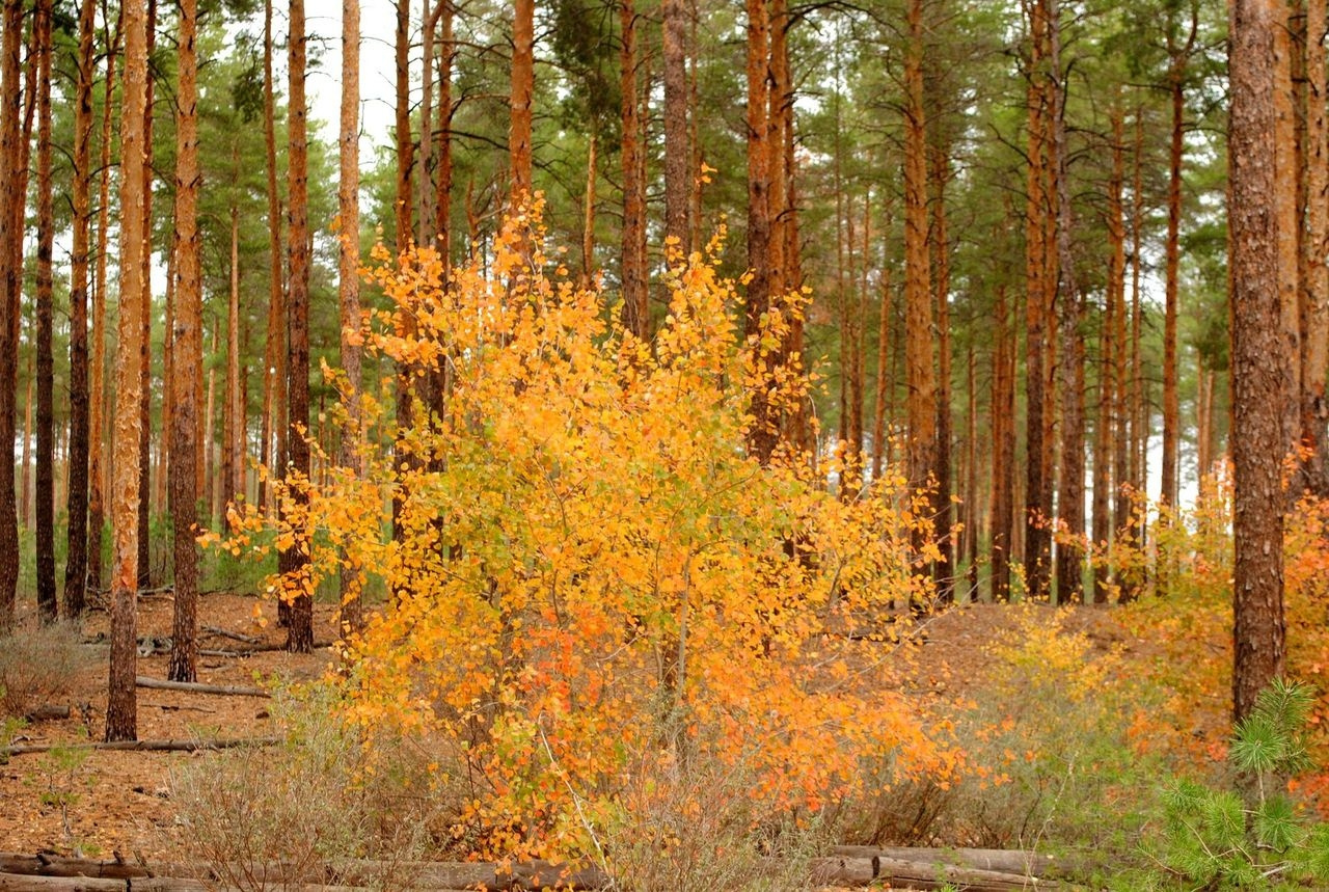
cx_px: 664
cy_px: 446
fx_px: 2330
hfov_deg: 31.8
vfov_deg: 21.7
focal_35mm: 63
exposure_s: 1/60
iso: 400
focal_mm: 42
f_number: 6.3
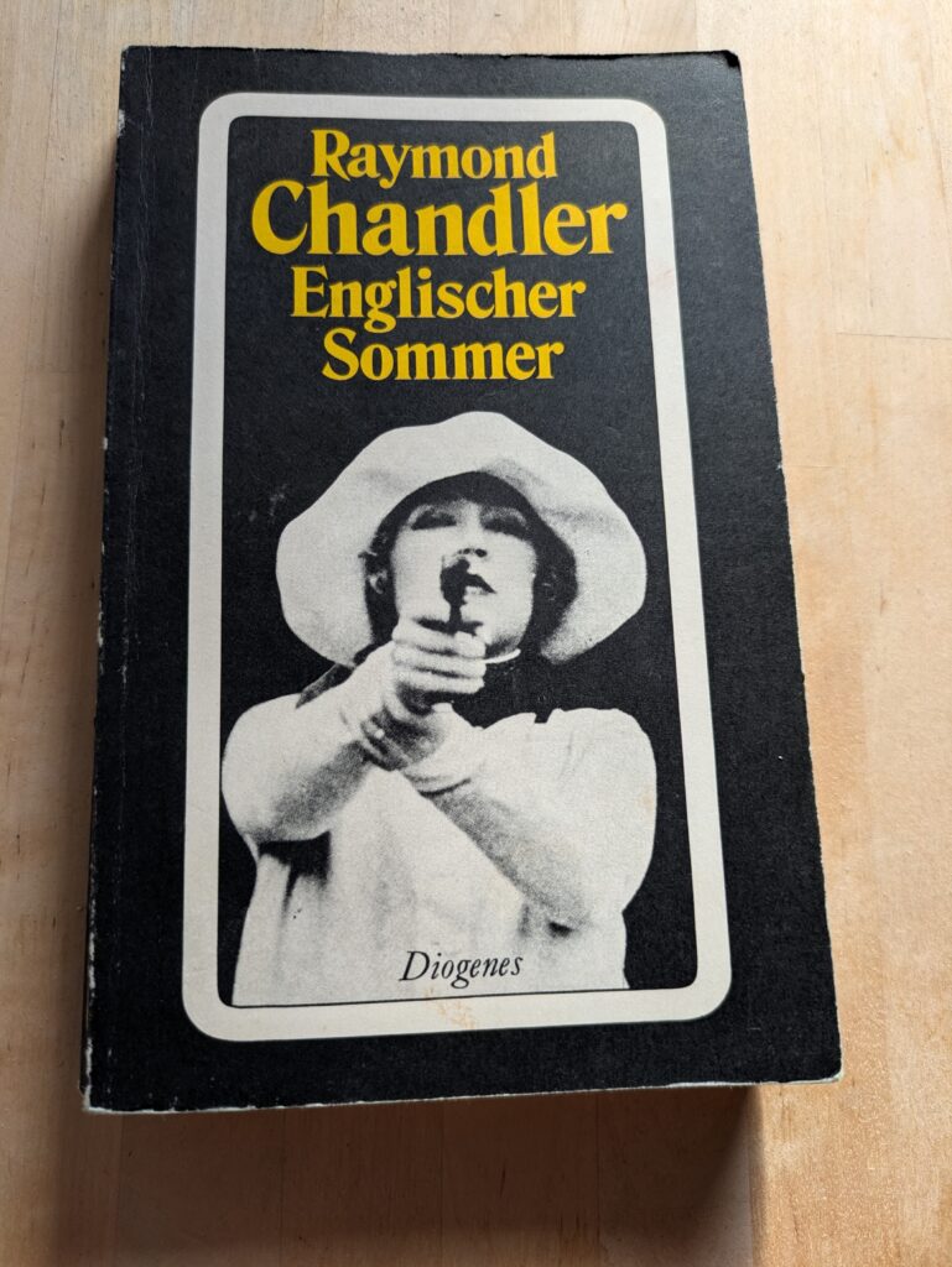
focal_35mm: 25
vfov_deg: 69.4
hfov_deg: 54.9
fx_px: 916
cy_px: 634
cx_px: 476
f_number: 1.89
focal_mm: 5.43
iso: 61
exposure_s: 1/100
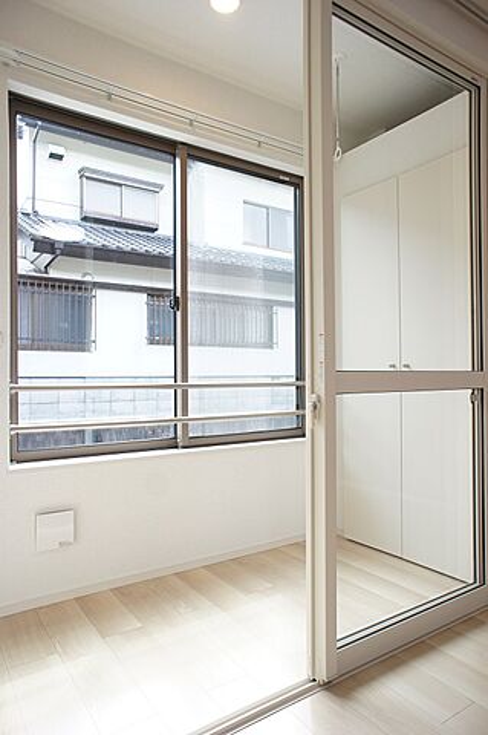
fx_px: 489
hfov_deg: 53.0
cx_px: 244
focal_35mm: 24
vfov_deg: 73.8
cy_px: 368
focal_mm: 16
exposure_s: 1/60
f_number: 4.5
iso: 200
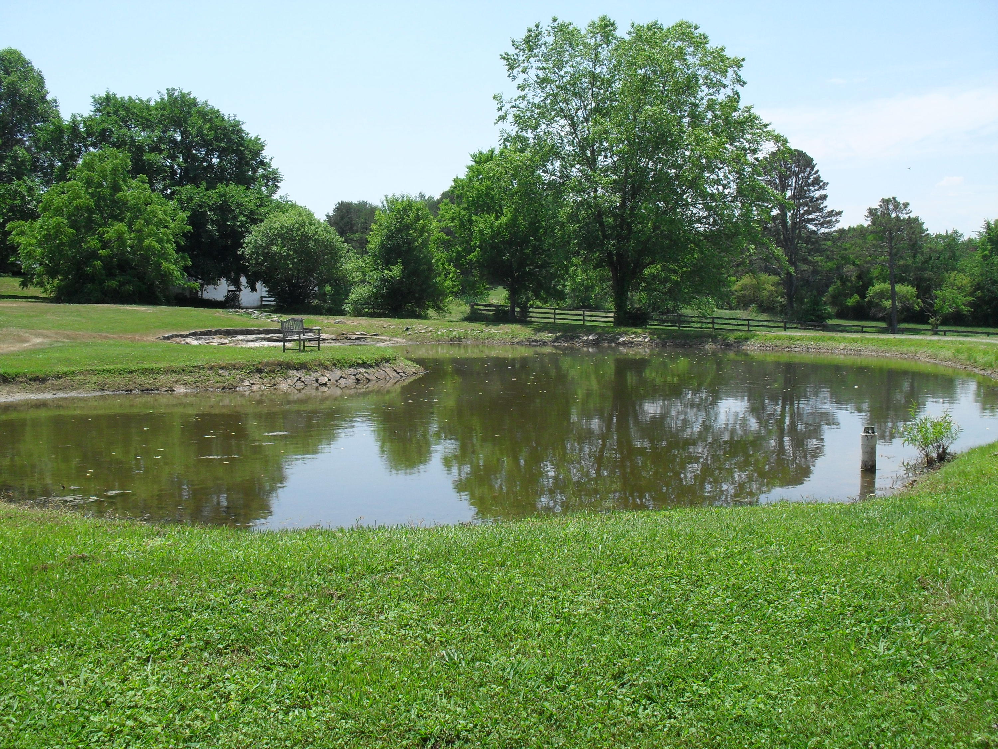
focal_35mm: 35
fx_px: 1009
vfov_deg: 40.7
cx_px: 499
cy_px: 374
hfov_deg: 52.6
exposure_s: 1/180
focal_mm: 6.3
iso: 100
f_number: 8.4
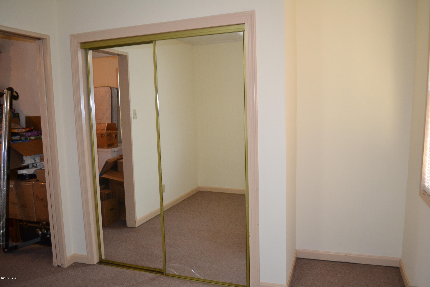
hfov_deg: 67.4
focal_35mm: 27
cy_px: 144
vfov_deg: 47.9
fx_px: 322
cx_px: 215
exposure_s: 1/60
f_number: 3.5
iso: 1400
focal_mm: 18
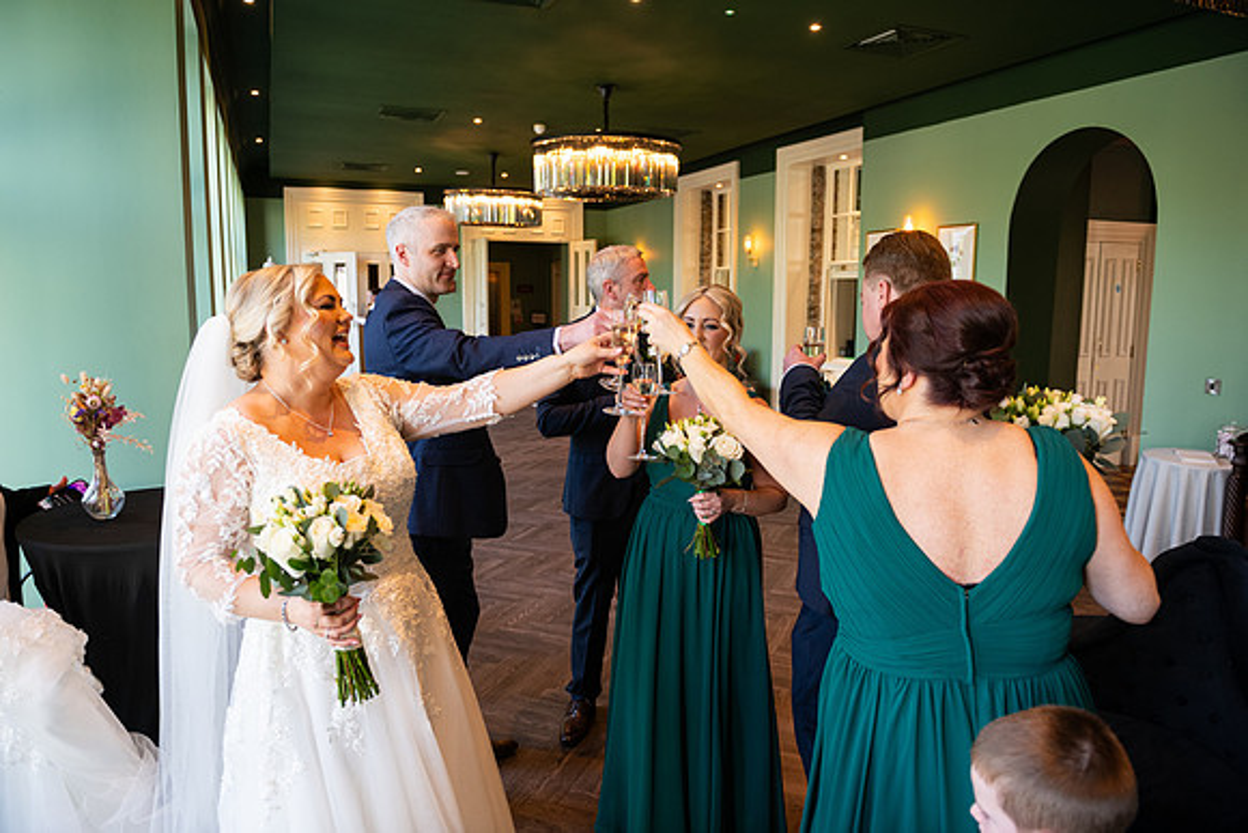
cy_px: 416
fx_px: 832
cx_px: 624
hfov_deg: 73.7
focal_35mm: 24
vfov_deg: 53.2
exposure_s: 1/160
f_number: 3.5
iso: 640
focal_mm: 24
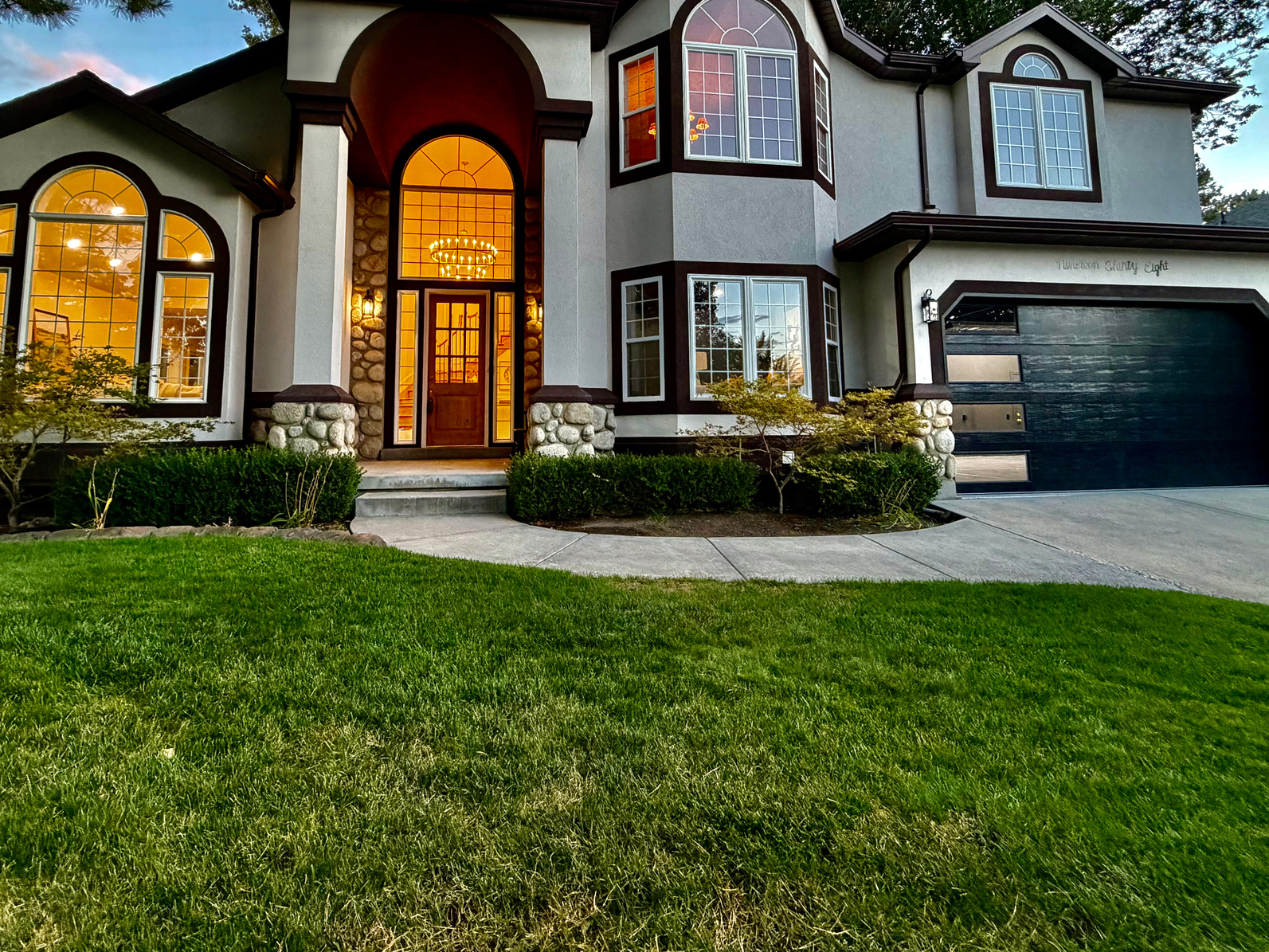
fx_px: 660
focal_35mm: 18
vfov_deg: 70.5
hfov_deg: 87.7
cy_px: 361
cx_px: 608
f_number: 2.2
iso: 320
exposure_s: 1/60
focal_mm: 2.22
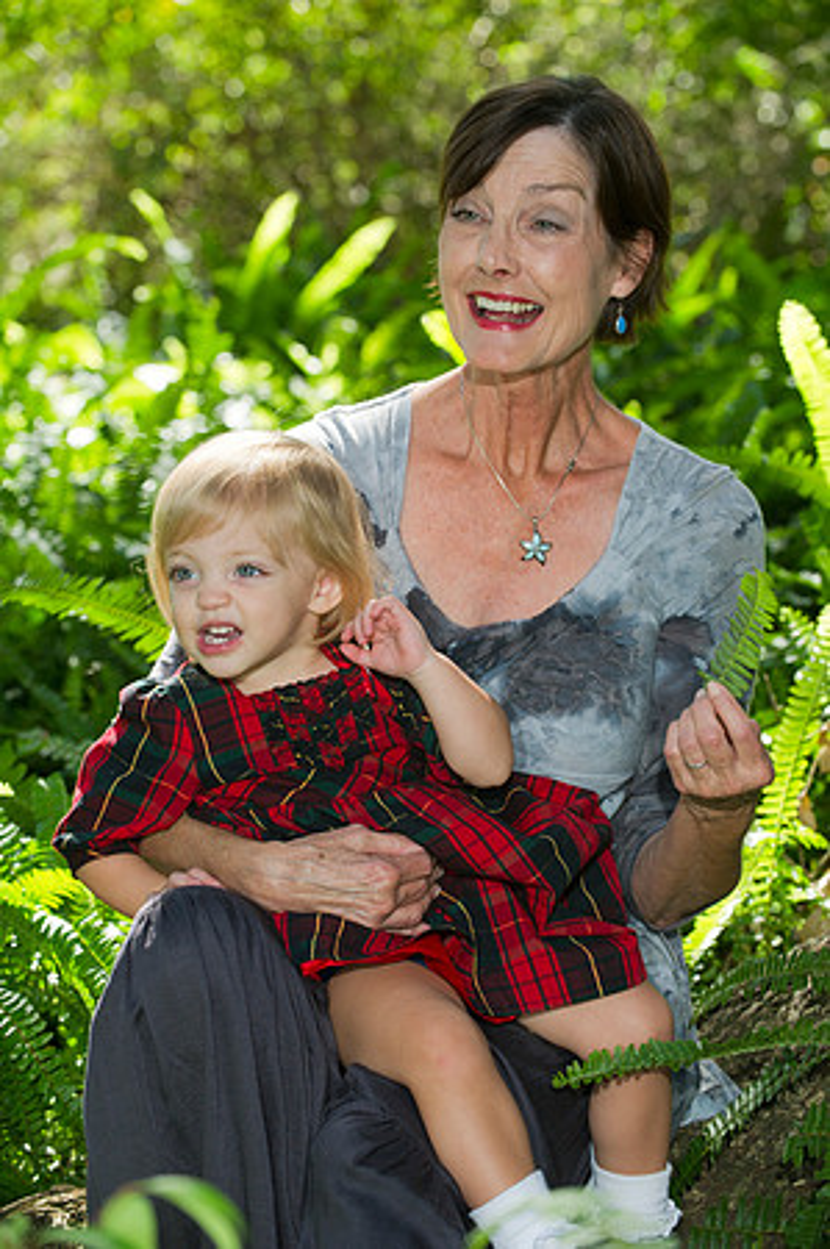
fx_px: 3535
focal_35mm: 102
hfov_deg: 13.4
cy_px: 624
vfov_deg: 20.0
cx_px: 415
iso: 250
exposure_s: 1/200
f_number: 5
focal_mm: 102
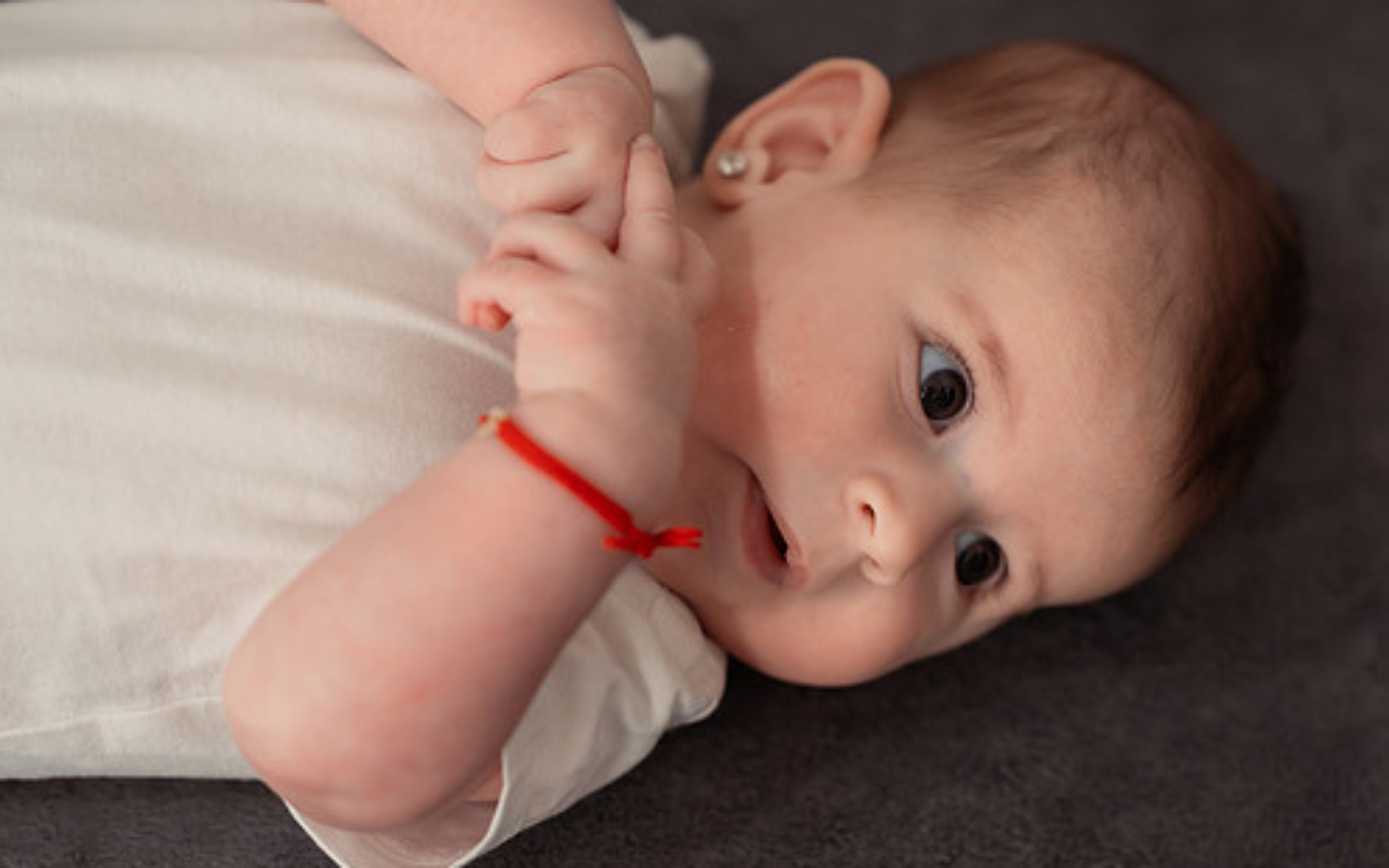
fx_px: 4580
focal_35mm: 121
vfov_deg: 10.8
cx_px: 758
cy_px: 470
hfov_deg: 17.2
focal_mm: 85
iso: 1600
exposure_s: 1/160
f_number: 2.2
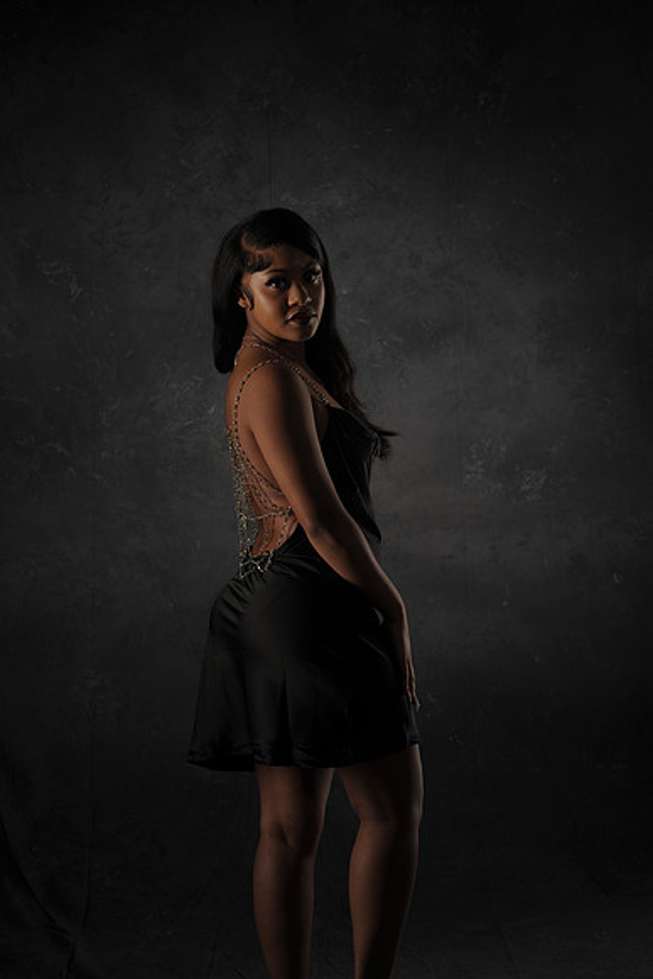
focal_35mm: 85
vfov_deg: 23.9
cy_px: 490
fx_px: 2311
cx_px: 326
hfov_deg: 16.1
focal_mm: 85
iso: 100
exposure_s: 1/90
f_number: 8
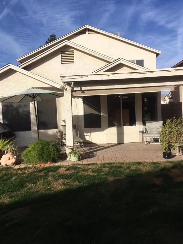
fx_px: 211
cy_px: 120
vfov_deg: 59.9
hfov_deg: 46.8
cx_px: 93
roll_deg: +3.2
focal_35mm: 30
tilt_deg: -2.5
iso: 25
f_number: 2.2
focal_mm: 4.15
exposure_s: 1/2331
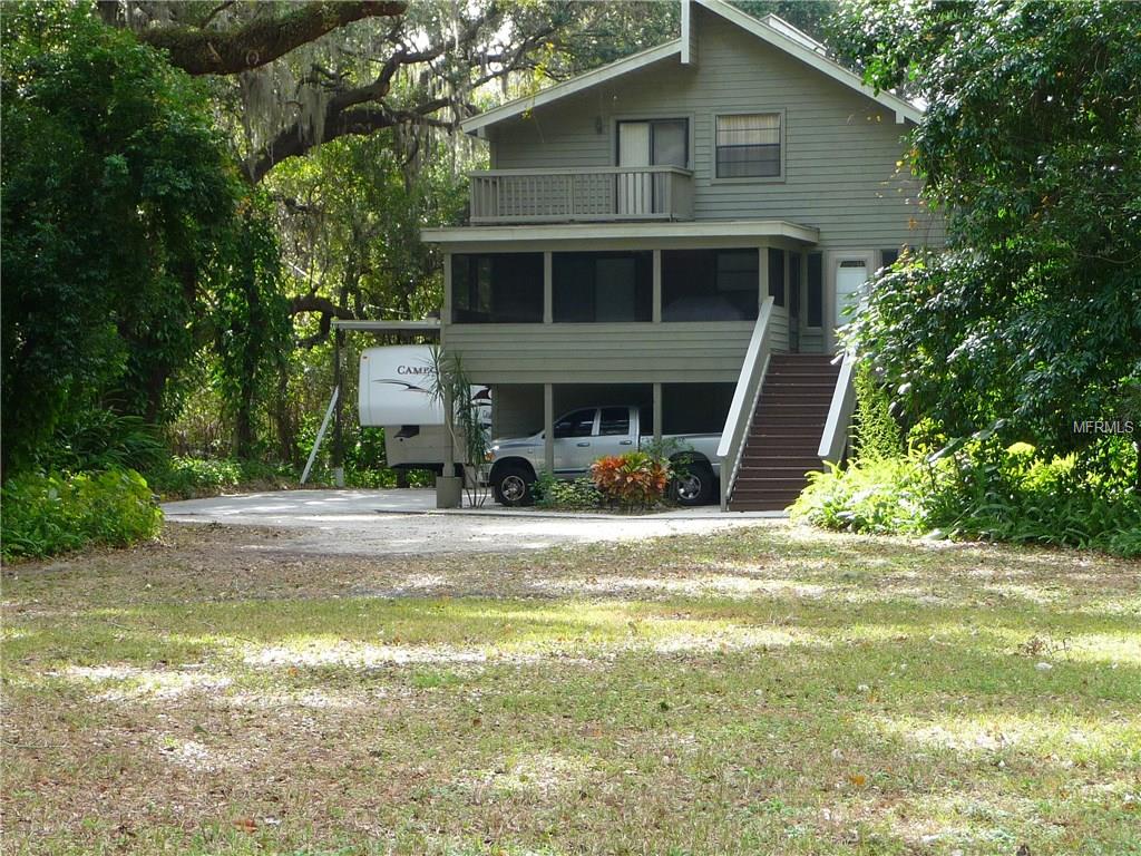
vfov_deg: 17.6
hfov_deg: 23.3
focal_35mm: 84
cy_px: 428
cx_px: 570
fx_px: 2769
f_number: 4.5
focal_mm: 10.5
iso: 100
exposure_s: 1/80
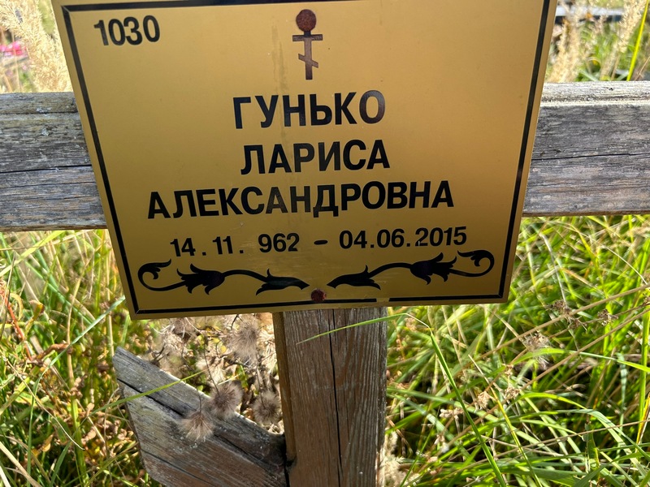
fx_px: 488
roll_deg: +3.8
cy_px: 244
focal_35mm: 26
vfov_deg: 53.1
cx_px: 325
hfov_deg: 67.3
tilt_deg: -32.0
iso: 50
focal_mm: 5.7
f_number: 1.5
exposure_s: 1/743
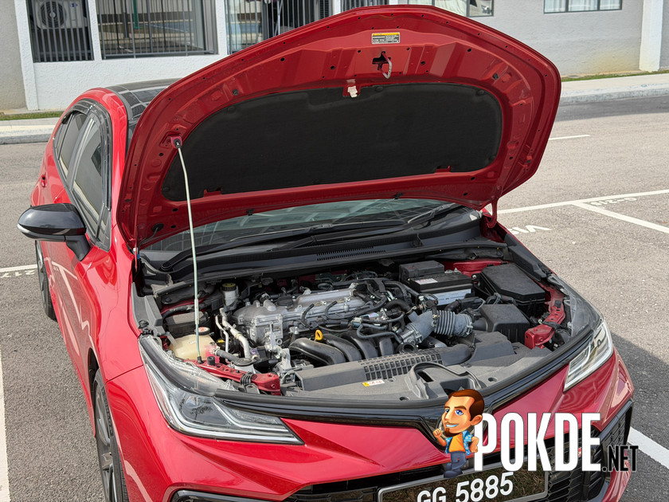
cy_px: 251
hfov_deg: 39.7
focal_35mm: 48
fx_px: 928
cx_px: 334
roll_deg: +3.0
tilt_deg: -15.1
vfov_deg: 30.3
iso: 64
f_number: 1.78
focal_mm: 6.76
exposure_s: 1/1222
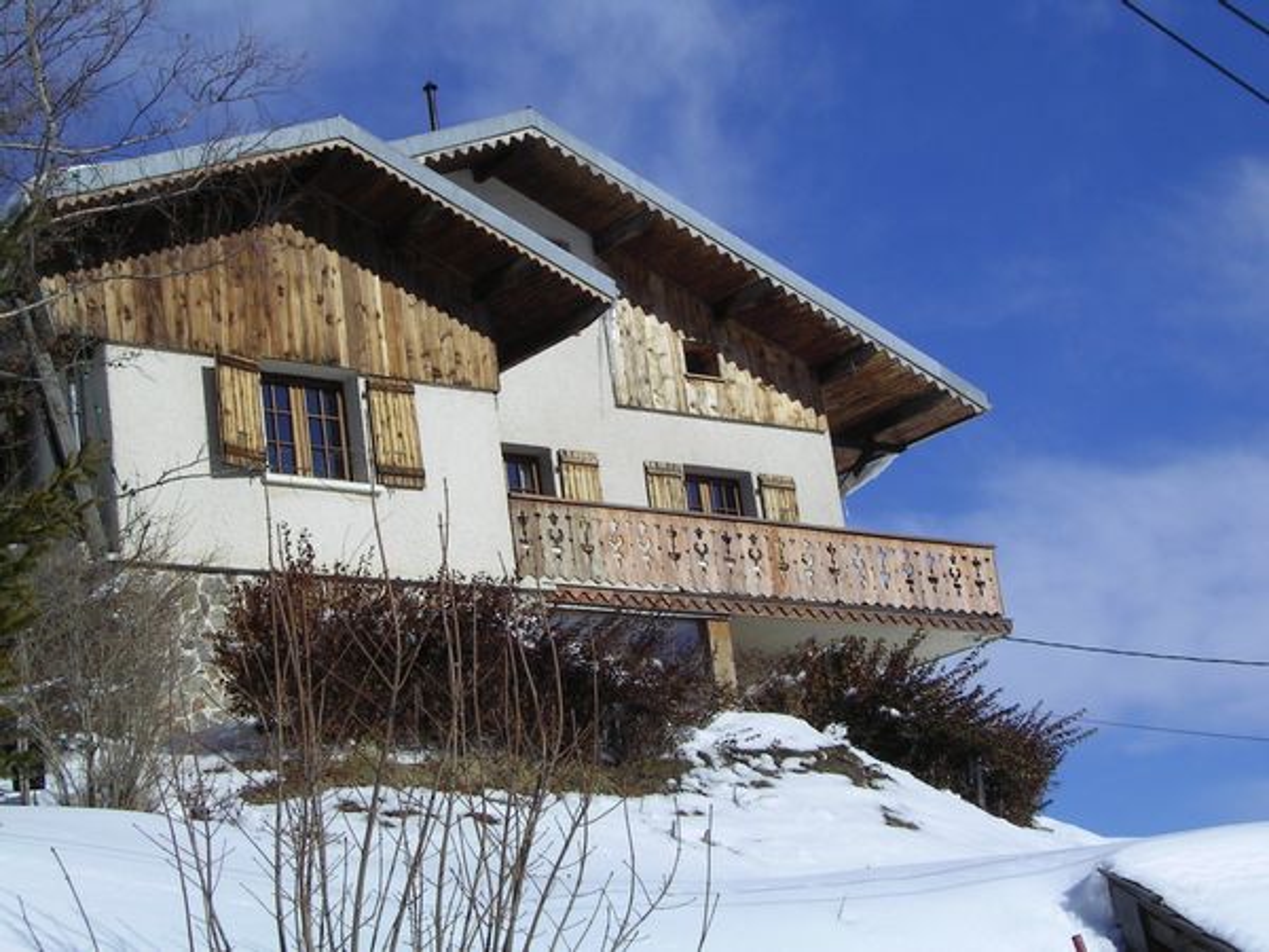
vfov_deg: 21.6
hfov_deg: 28.6
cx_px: 634
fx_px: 2493
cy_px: 476
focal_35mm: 68
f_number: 6.5
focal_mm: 10.6
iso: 50
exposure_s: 1/531
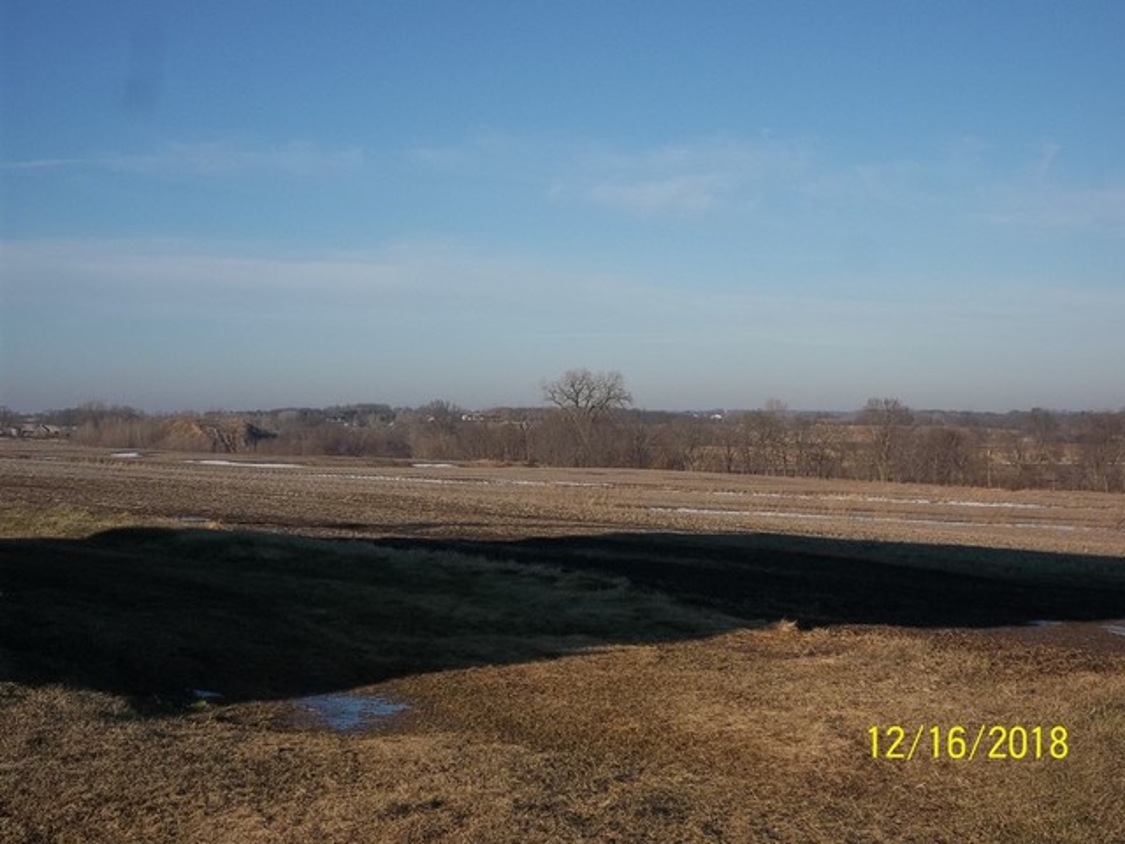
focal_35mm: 63
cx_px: 562
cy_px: 422
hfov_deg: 30.7
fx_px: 2047
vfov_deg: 23.3
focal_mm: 11.2
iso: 80
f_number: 5.6
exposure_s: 1/500
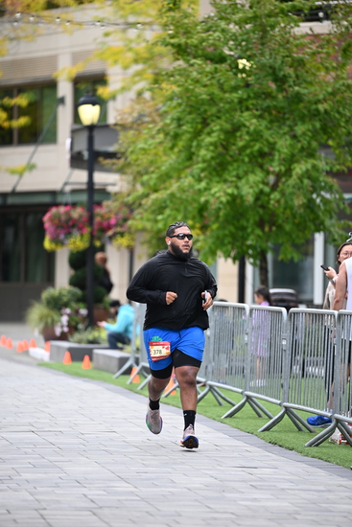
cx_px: 176
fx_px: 2931
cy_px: 264
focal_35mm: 200
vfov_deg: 10.3
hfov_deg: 6.9
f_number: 2.8
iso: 640
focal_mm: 200
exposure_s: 1/2000
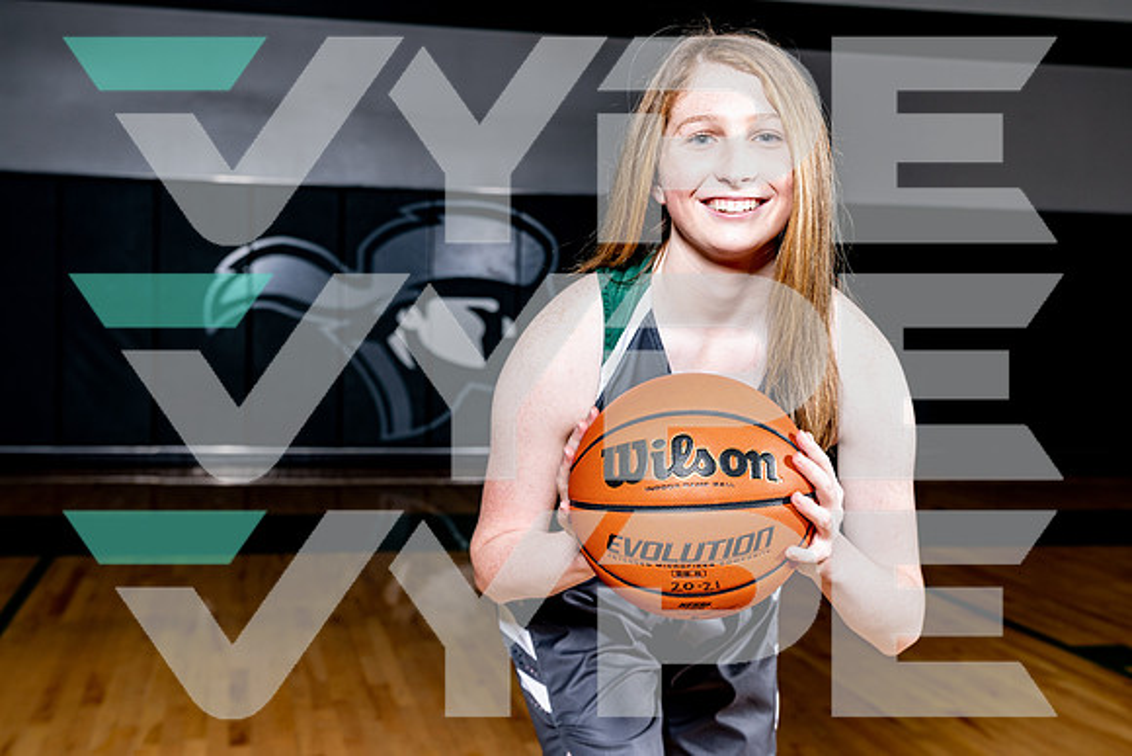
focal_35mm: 47
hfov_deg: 41.9
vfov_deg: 28.7
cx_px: 566
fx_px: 1478
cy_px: 378
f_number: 5.6
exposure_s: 1/125
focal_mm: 47
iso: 250
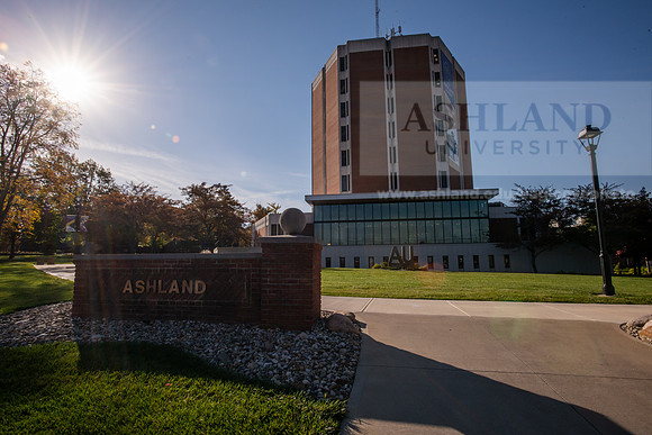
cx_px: 326
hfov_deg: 86.9
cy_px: 218
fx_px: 344
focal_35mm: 19
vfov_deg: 64.6
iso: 250
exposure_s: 1/320
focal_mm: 19
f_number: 22
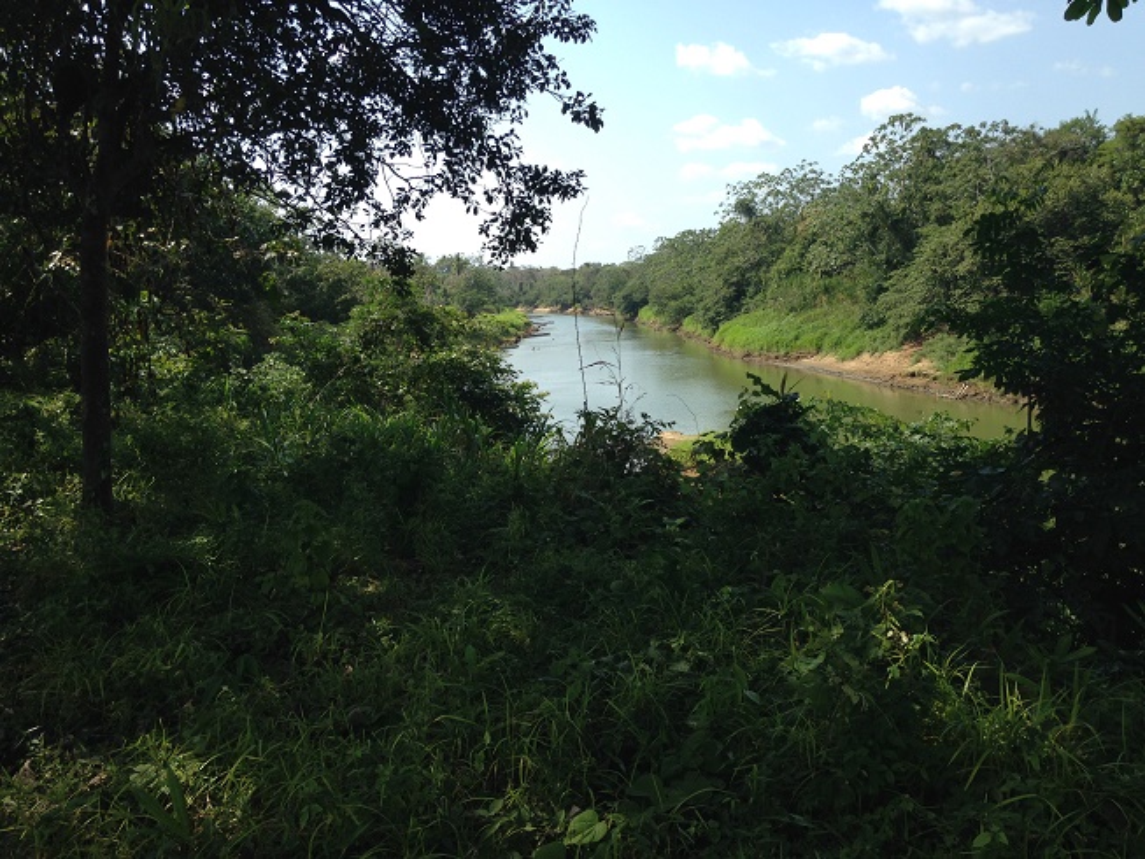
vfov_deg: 43.0
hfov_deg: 55.3
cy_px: 430
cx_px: 572
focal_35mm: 33
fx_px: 1092
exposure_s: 1/919
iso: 50
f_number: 2.4
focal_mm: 4.12
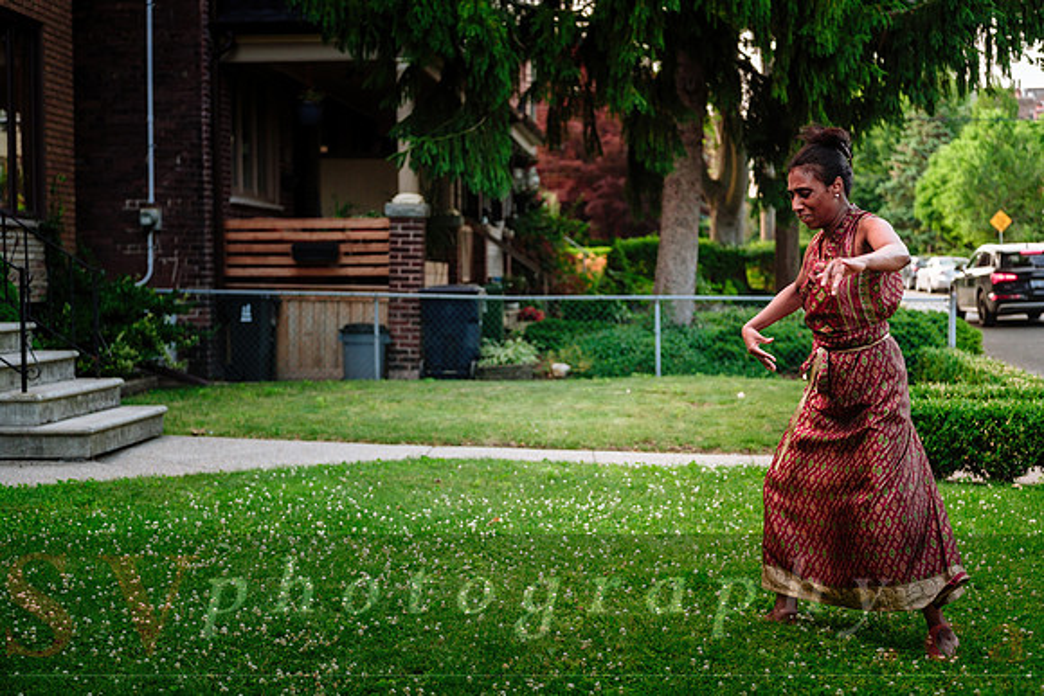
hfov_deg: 40.3
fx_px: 1421
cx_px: 522
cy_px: 348
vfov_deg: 27.5
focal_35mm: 49
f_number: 1.8
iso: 500
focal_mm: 32.9
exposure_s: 1/500
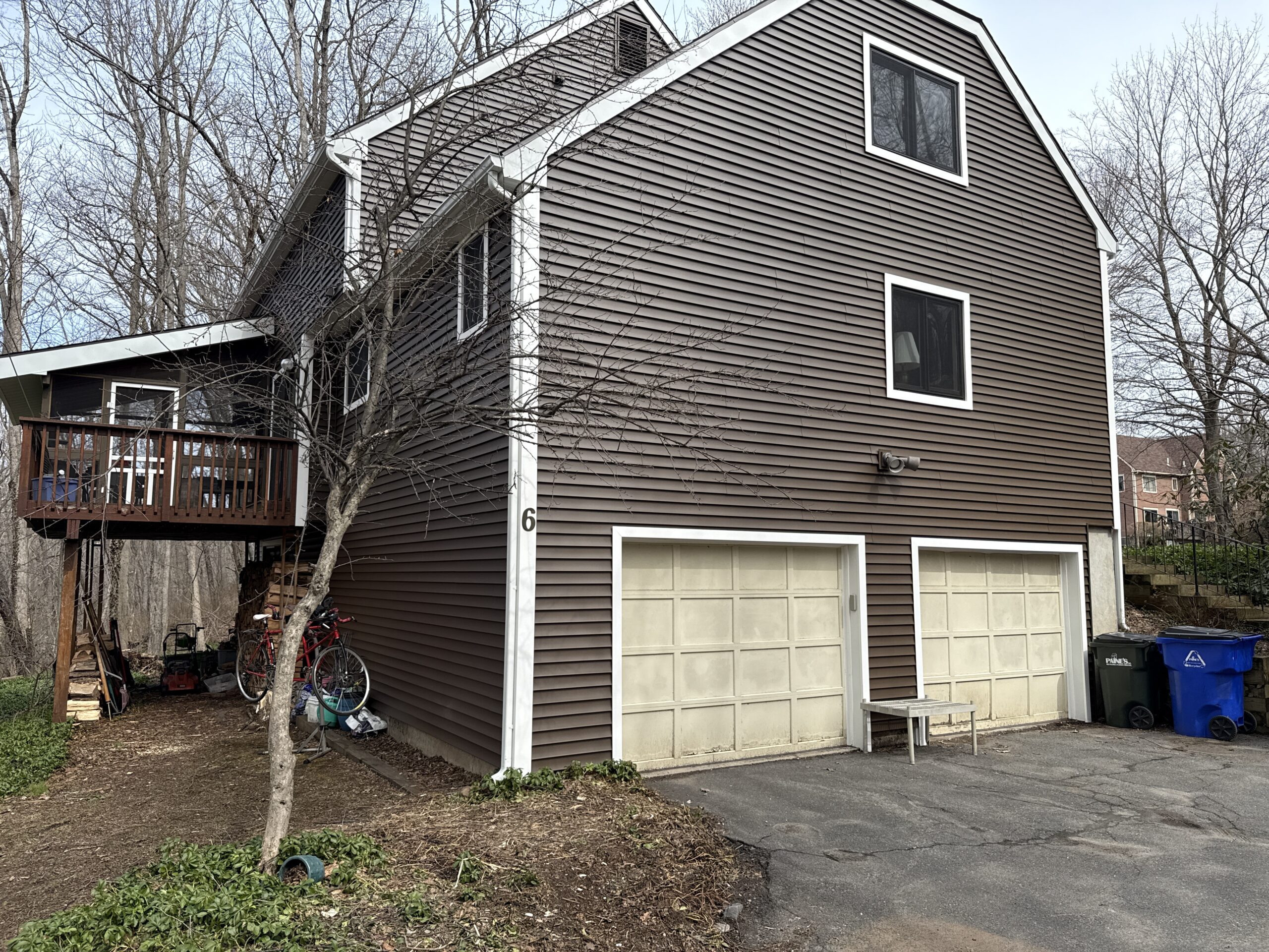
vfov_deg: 56.8
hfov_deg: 71.6
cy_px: 476
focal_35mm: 24
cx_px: 634
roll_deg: +0.0
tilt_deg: +5.9
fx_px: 880
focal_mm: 6.76
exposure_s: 1/2299
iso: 100
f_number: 1.78
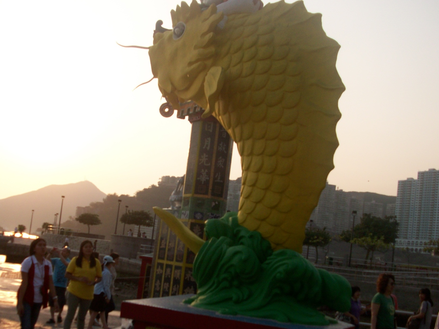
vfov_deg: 34.3
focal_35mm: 42
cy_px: 178
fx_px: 533
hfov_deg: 44.7
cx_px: 199
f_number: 2.8
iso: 64
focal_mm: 5.7
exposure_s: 1/684
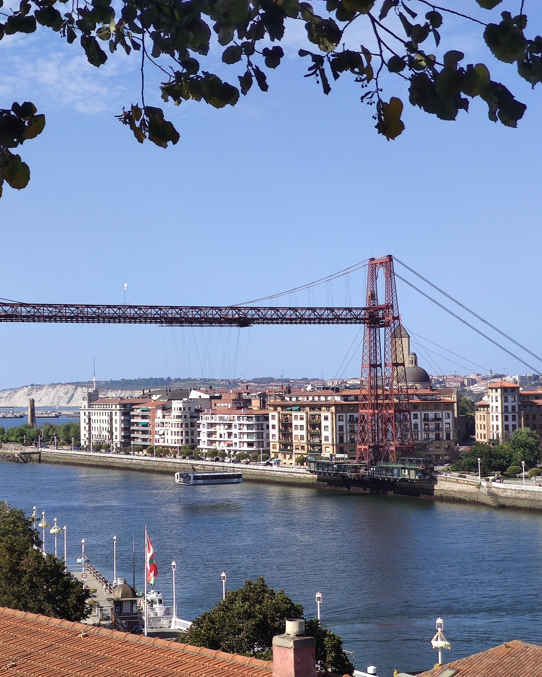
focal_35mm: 68
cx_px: 132
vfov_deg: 27.9
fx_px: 1363
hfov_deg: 22.3
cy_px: 340
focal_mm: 5.54
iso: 100
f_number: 2.4
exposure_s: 1/781
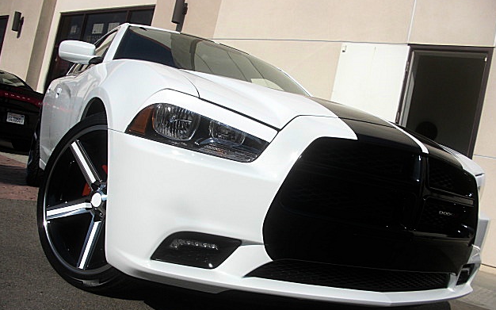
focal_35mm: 39
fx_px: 527
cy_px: 180
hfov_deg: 50.4
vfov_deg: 32.7
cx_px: 252
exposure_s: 1/200
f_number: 7.9
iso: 50
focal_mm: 6.3
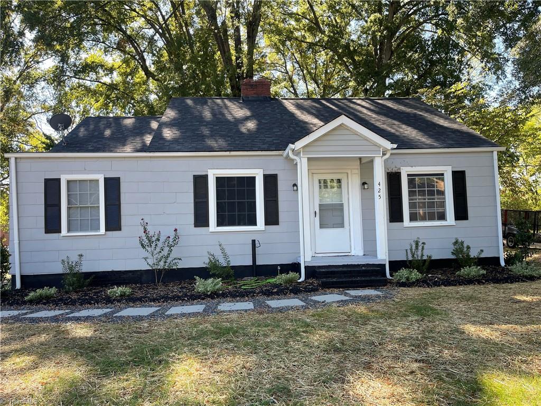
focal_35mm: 25
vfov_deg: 54.9
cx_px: 270
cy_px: 203
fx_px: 391
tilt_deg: +3.6
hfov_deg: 69.4
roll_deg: +0.3
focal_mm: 5.1
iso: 32
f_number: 1.6
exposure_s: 1/235
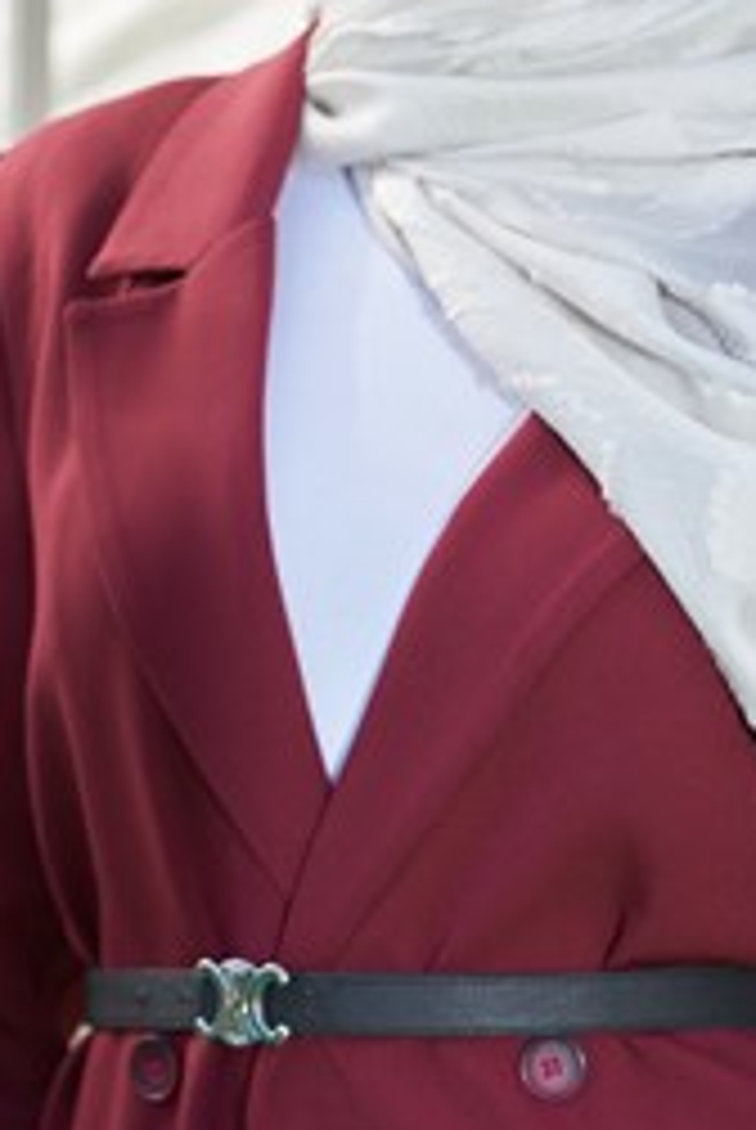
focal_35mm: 231
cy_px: 180
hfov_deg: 6.0
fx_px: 7256
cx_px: 544
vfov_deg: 8.9
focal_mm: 125
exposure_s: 1/320
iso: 200
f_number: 4
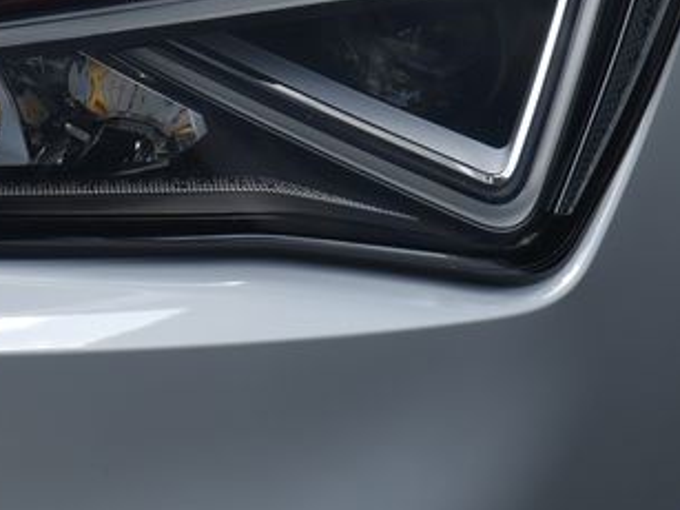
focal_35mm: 385
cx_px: -33
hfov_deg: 5.1
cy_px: 104
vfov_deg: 3.9
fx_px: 7560
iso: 500
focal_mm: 120
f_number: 9
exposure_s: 1/320
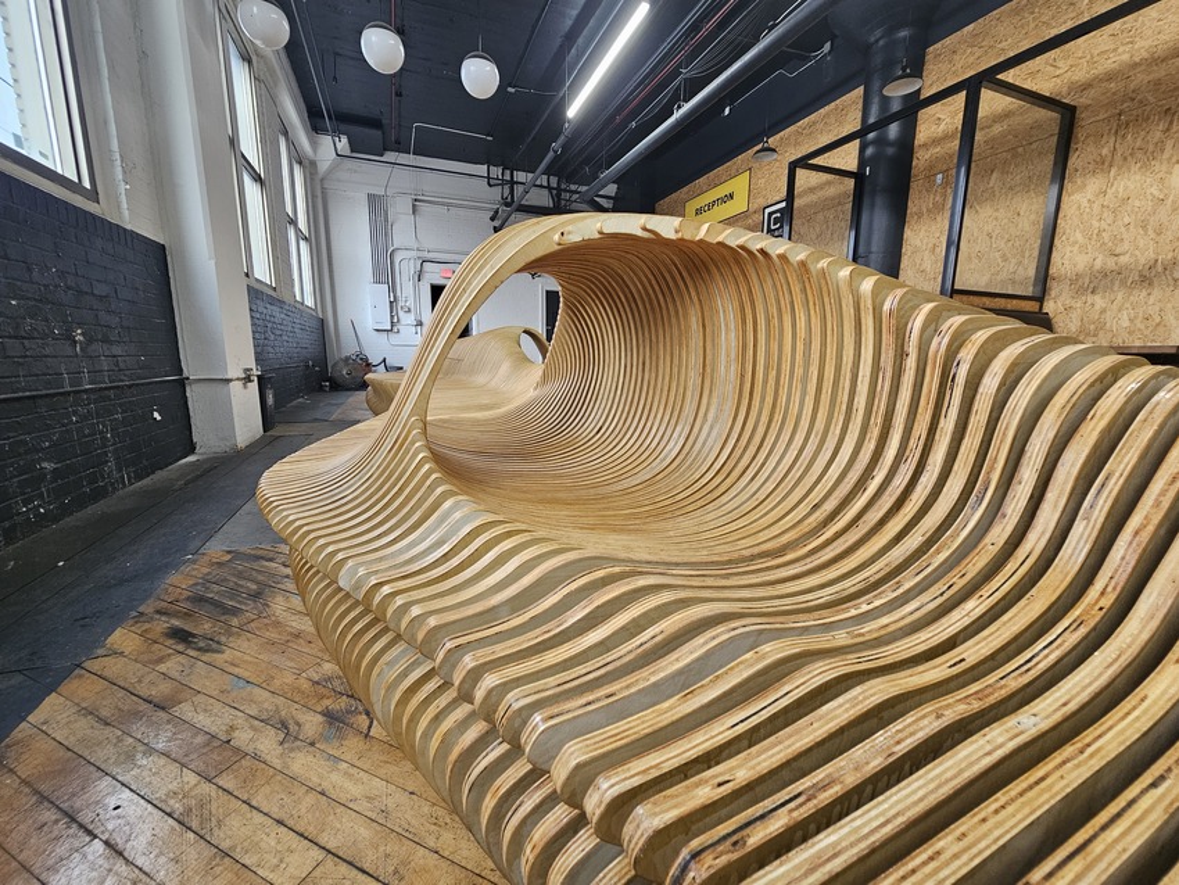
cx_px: 590
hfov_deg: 106.2
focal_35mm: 13
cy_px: 442
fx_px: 443
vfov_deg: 89.9
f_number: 2.2
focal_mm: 2.2
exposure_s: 1/60
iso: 100
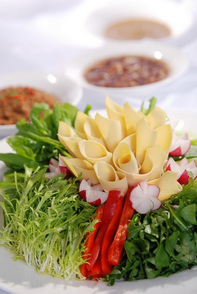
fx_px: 921
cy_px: 147
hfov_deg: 12.2
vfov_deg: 18.2
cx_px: 98
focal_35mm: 112
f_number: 5
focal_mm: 75
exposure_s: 1/125
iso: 100
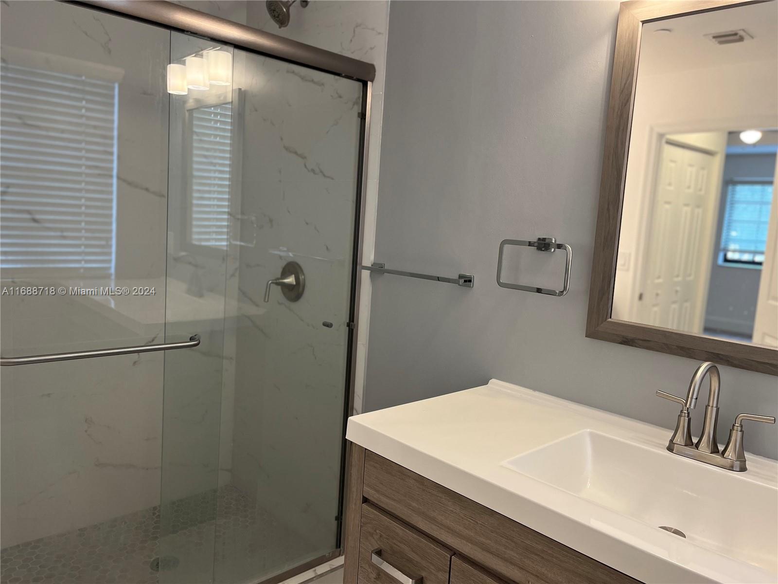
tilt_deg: -7.5
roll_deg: -3.9
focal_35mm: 26
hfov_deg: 67.3
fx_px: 584
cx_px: 389
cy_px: 292
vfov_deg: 53.1
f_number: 1.6
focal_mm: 5.1
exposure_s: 1/60
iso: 125
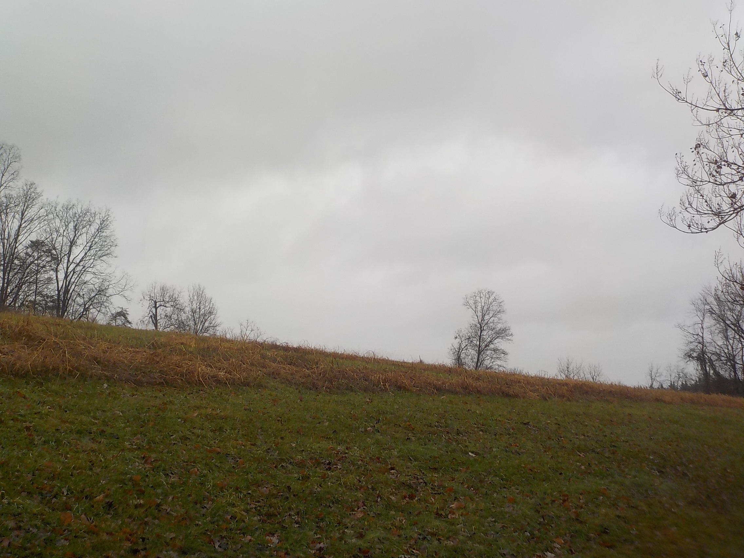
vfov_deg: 30.9
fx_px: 1010
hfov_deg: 40.4
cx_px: 372
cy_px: 279
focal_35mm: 47
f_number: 4.2
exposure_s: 1/160
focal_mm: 6.4
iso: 125
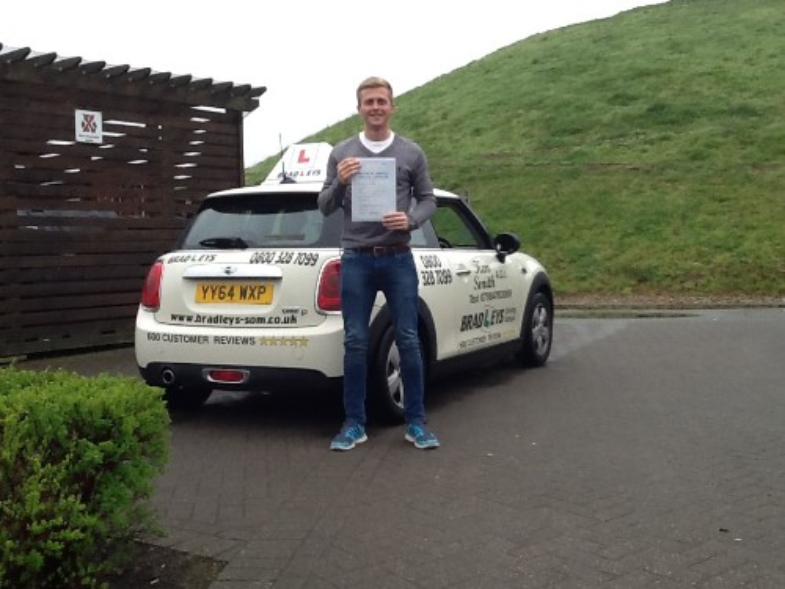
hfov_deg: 42.9
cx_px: 392
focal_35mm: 44
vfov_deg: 32.9
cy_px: 294
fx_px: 998
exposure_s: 1/132
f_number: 2.4
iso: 40
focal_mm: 2.03
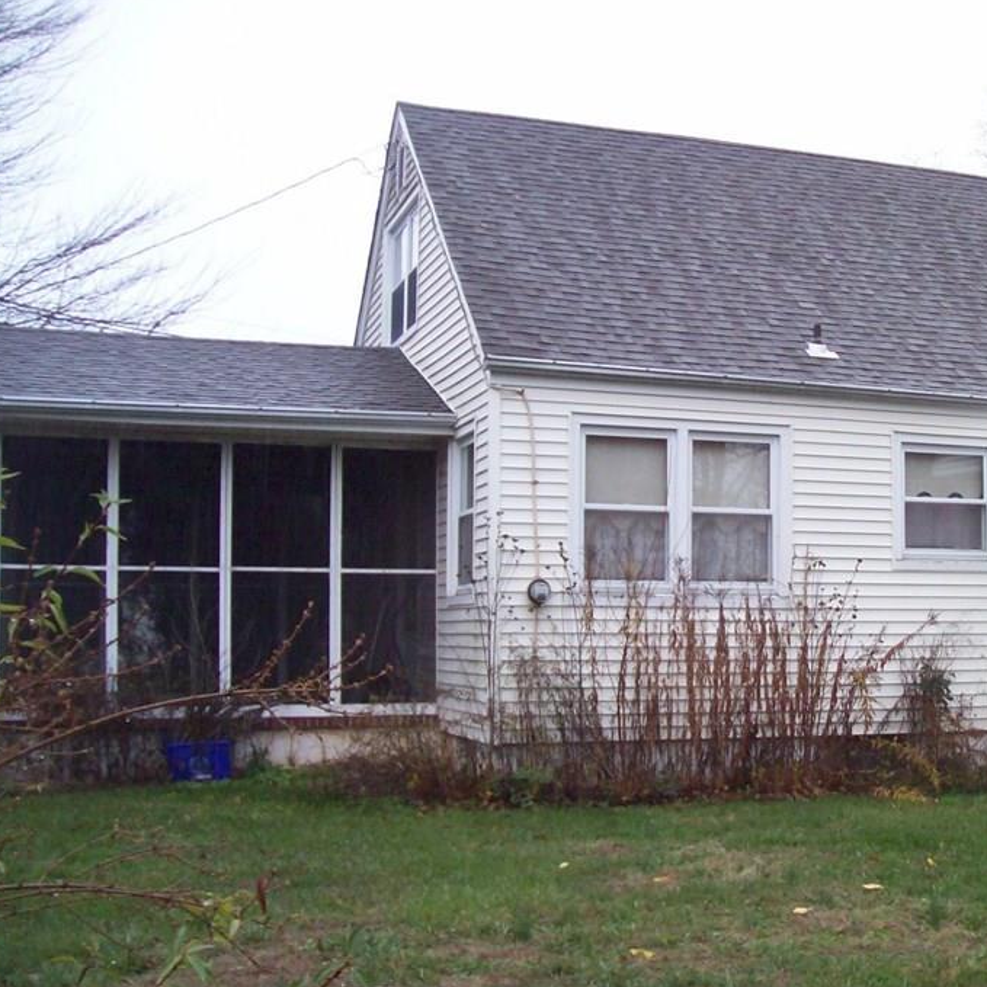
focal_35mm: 48
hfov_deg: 34.7
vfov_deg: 35.3
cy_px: 549
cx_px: 725
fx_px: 1548
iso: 80
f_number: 2.7
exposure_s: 1/95.9
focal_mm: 6
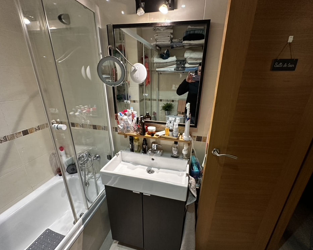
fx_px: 139
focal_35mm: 15
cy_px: 128
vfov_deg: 84.0
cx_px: 161
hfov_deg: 96.8
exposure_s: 1/50
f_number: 2.2
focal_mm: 2.22
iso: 200
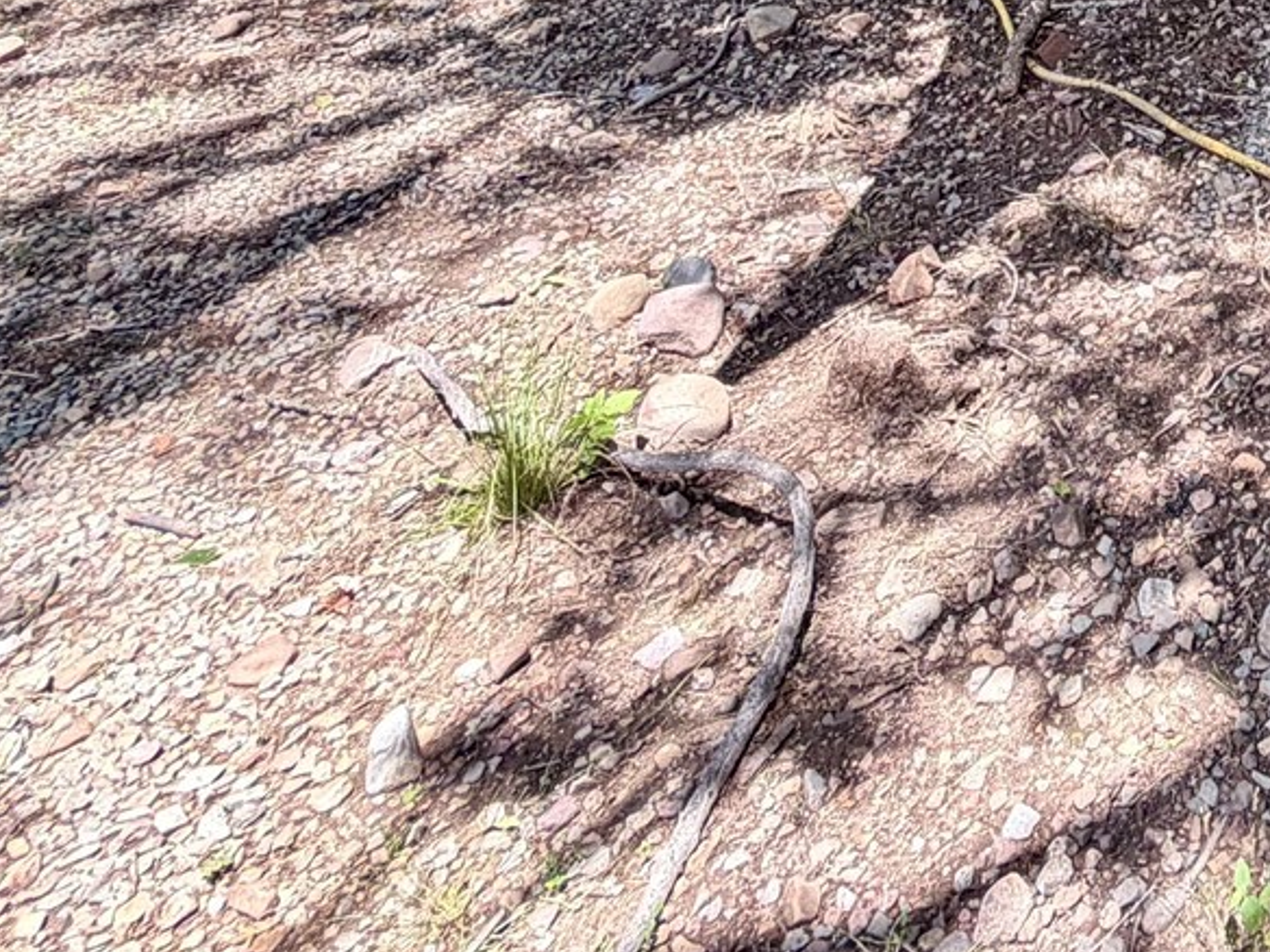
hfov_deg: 31.6
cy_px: -565
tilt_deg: -2.2
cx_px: 1653
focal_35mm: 46
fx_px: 1688
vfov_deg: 23.4
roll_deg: -0.1
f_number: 2.2
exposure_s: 1/154
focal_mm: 2.22
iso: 64
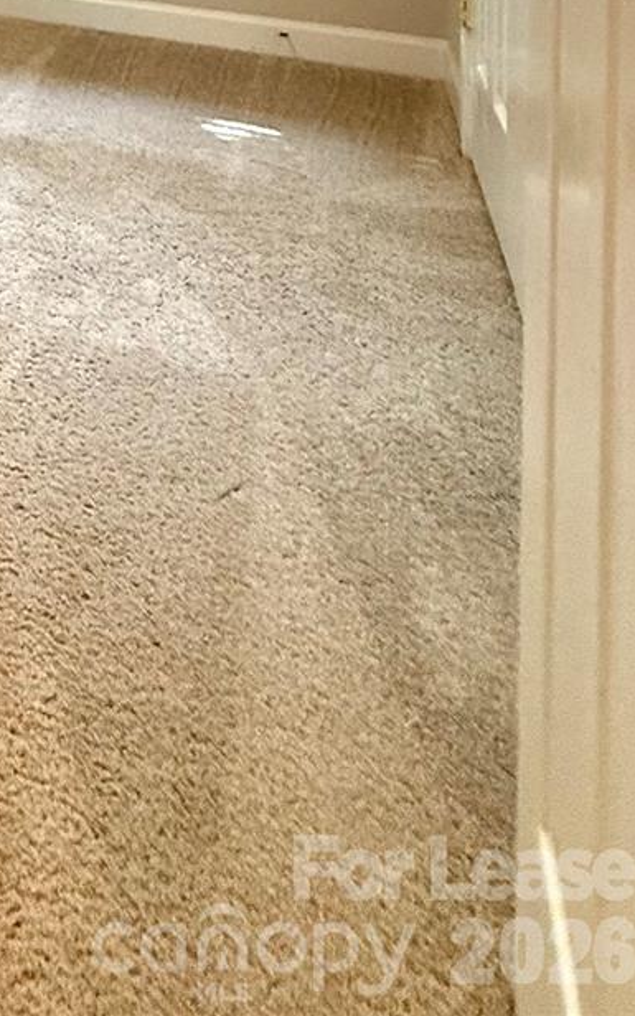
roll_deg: -0.7
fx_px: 1025
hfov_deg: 26.1
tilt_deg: -0.3
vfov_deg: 37.3
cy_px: -249
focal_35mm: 37
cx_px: -300
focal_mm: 2.22
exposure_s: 1/60
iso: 400
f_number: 2.2
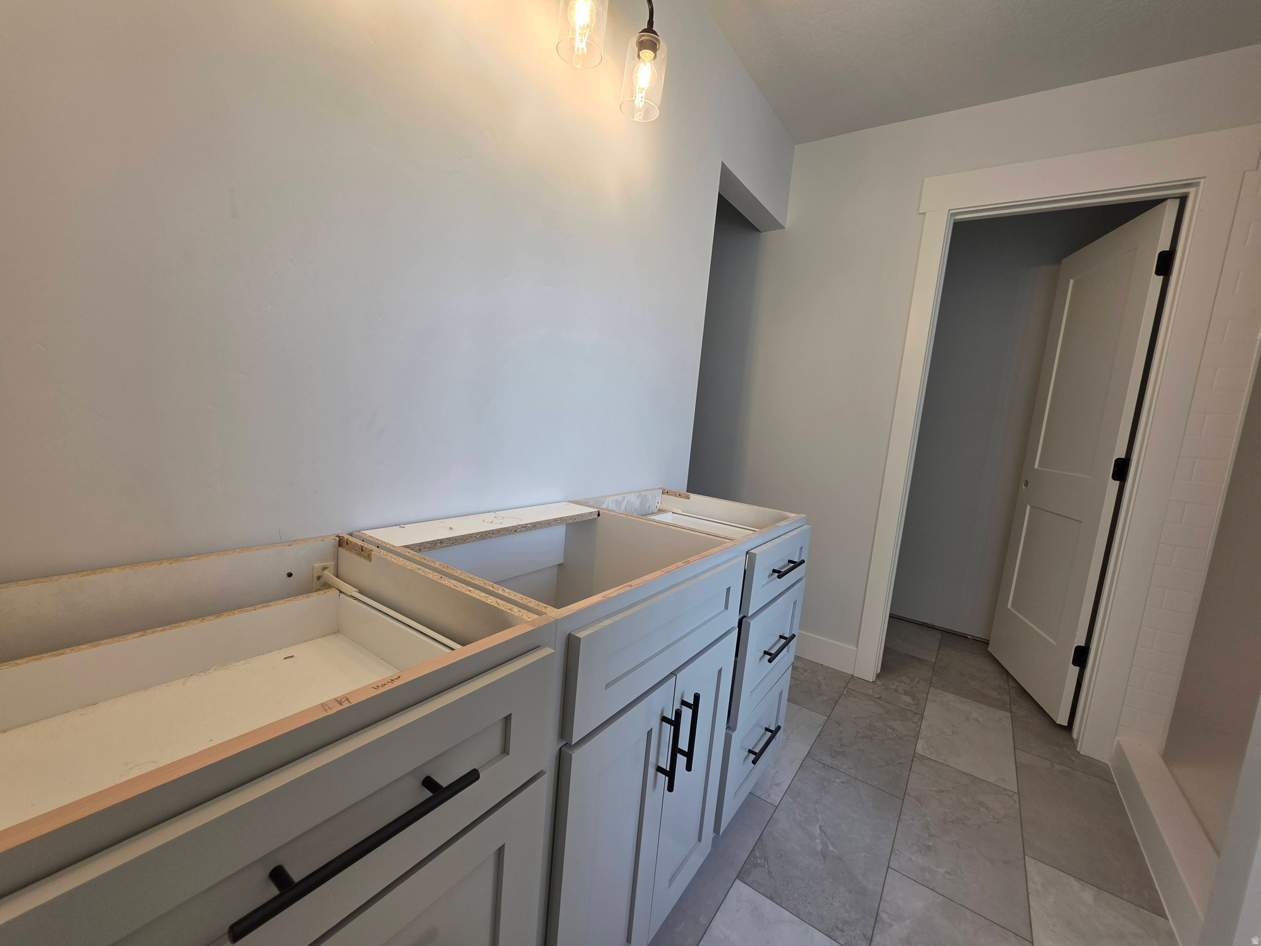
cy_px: 473
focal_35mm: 13
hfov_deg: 106.2
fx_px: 474
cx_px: 630
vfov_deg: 89.9
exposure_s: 1/120
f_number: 1.9
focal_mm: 2.2
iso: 40
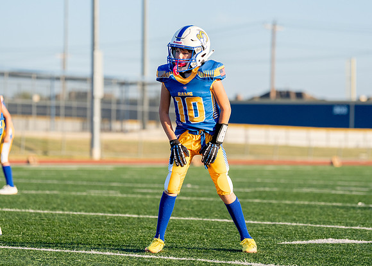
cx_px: 198
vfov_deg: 7.9
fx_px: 1918
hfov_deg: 11.1
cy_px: 123
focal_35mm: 182
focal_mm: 125
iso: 250
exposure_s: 1/4000
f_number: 2.8
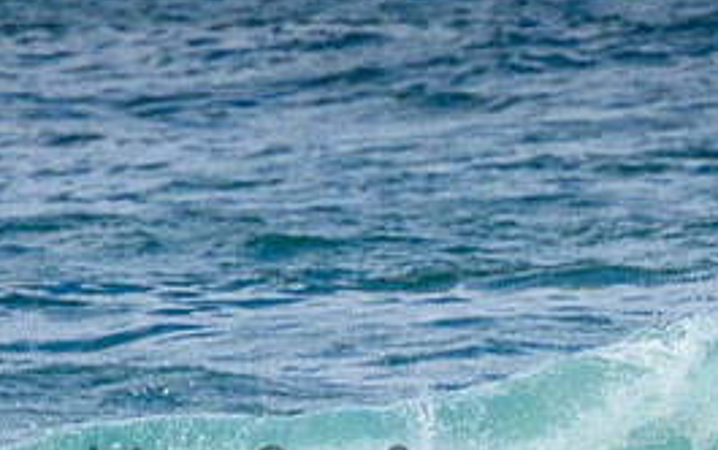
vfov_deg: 0.7
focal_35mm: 1784
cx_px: 368
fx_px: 34931
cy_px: 465
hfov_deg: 1.2
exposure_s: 1/2000
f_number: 11
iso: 1100
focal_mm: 800
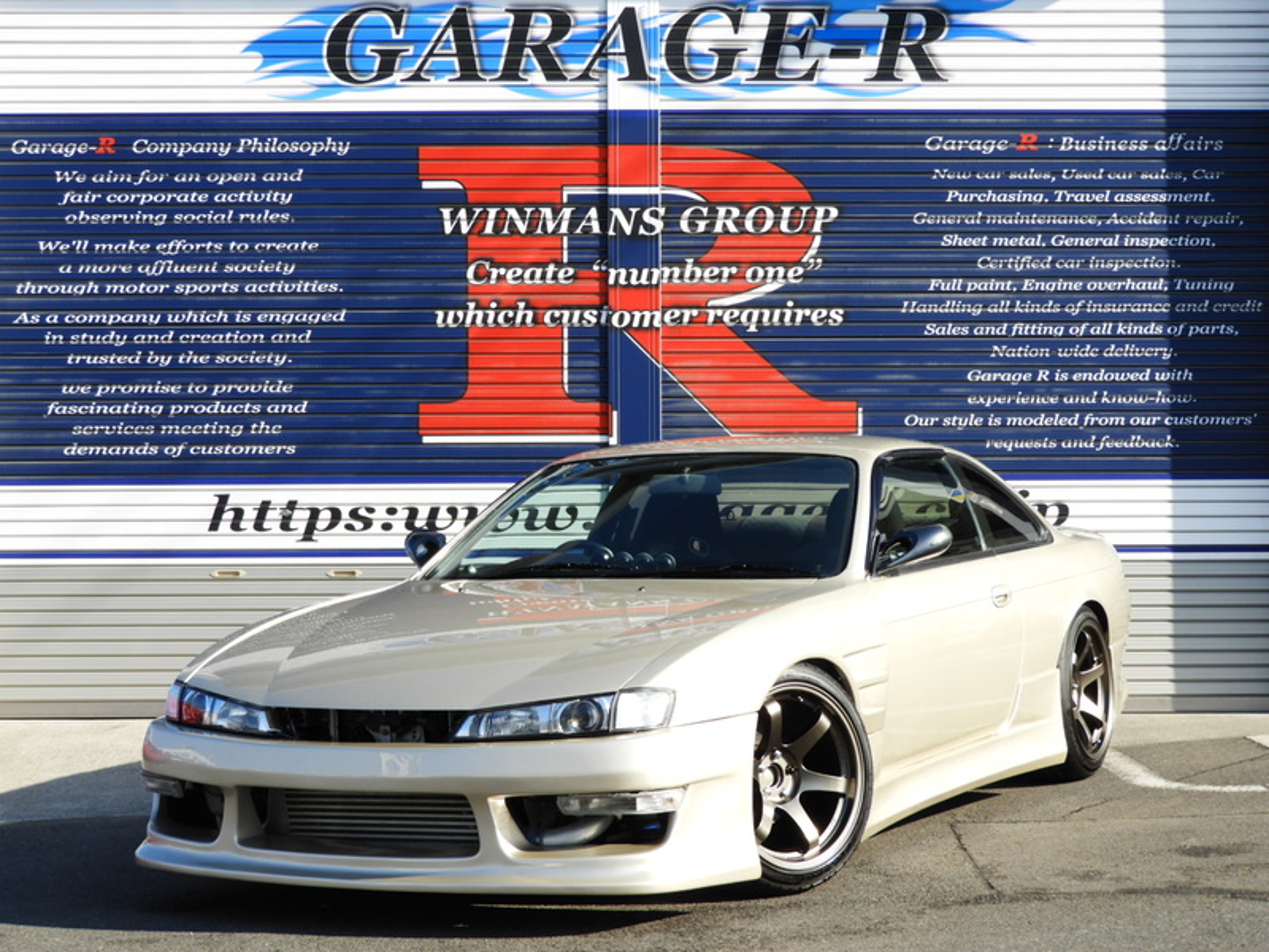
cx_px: 634
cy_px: 476
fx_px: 2566
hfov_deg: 27.8
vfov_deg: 21.0
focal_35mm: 70
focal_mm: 12.5
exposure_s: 1/400
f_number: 4.5
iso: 100
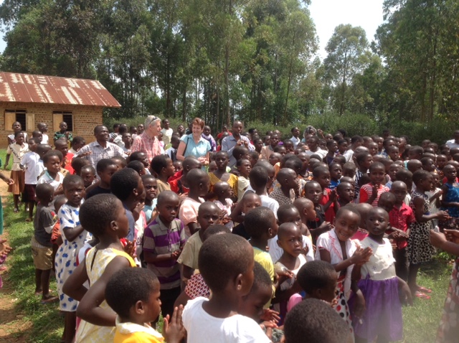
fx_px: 463
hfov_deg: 52.7
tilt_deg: -5.0
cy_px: 172
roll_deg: -2.8
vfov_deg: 40.6
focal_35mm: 35
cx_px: 230
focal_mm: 4.28
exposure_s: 1/1043
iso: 50
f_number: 2.4
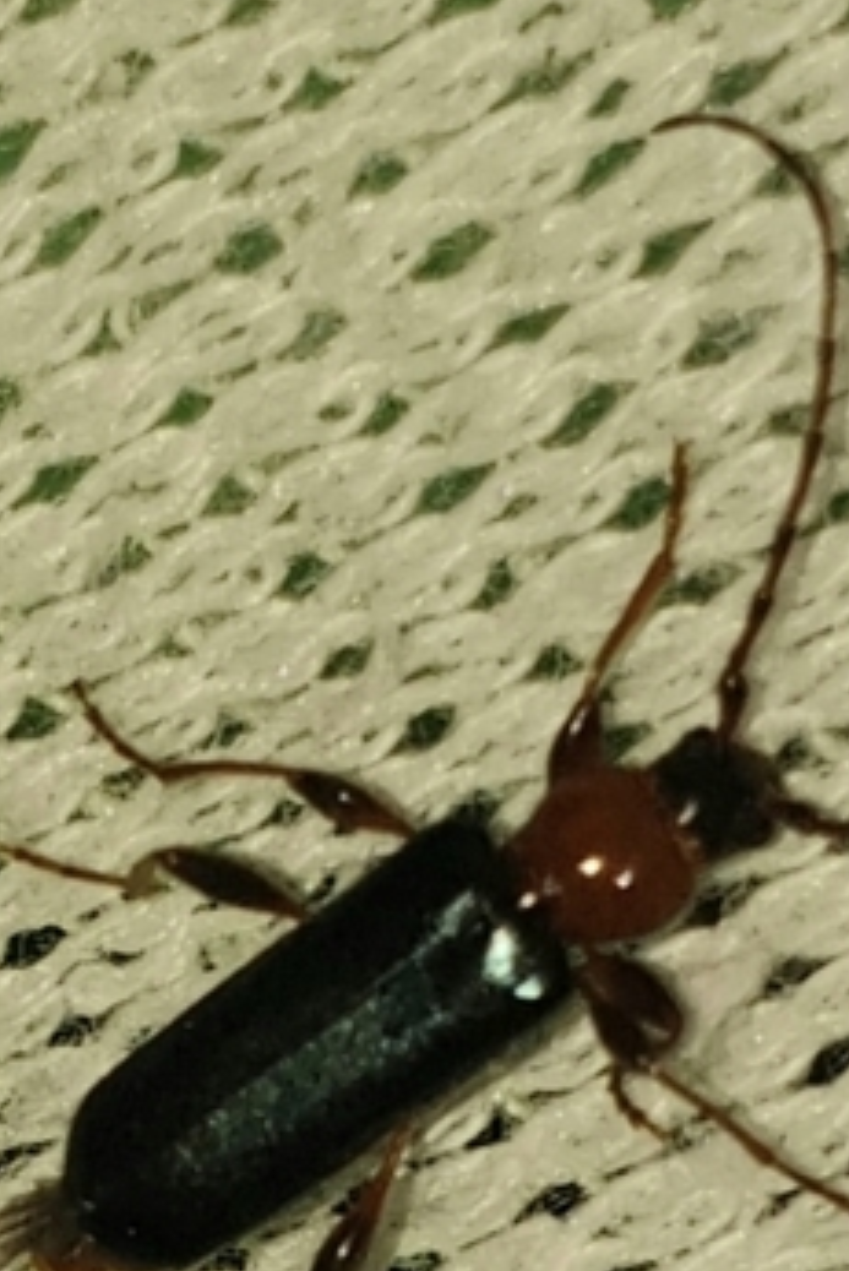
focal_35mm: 50
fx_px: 1767
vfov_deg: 39.4
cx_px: 513
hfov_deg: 27.0
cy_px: 764
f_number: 2.4
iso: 50
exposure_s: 1/1044
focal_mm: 4.3
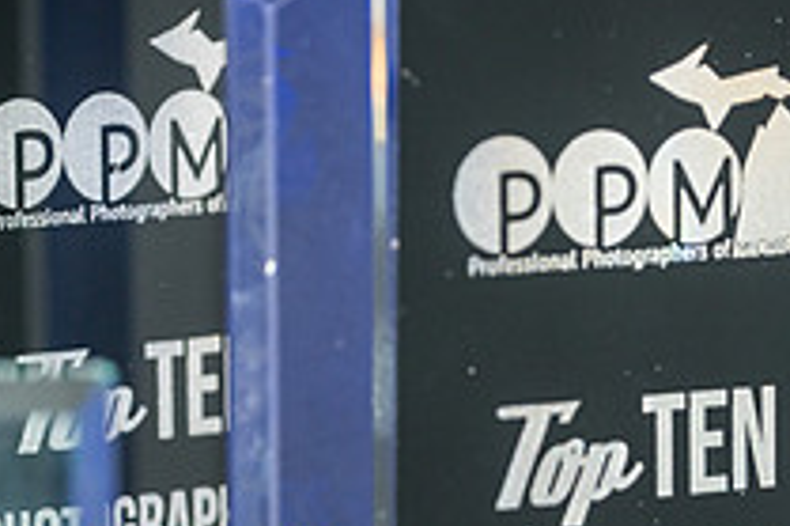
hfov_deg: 5.6
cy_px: 621
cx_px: 548
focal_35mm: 367
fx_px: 8047
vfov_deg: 3.7
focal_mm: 120
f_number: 4.8
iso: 320
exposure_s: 1/125
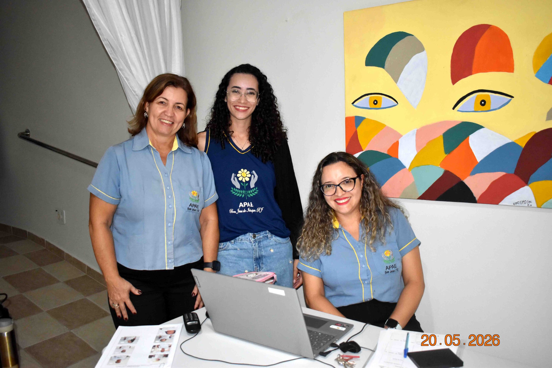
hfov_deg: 57.2
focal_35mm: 33
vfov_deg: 40.0
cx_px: 276
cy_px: 184
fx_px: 506
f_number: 3.8
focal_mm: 22
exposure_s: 1/100
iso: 1600
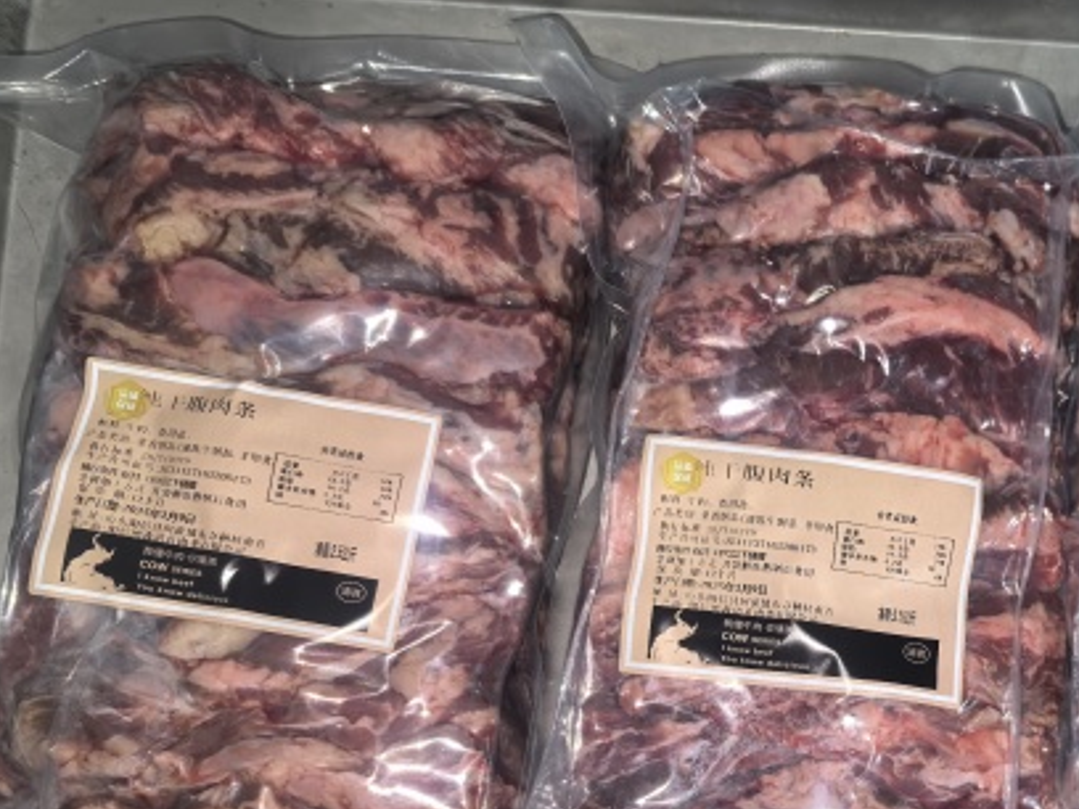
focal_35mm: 53
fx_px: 1652
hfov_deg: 34.3
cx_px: 960
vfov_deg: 27.0
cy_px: 653
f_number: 1.4
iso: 160
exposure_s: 1/49.7
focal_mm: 5.75
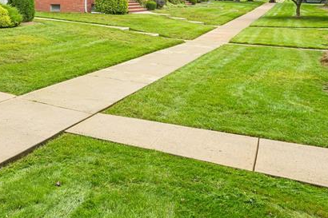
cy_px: -6
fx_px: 410
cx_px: -10
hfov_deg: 38.1
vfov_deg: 27.9
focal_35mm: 45
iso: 100
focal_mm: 18
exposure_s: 1/60
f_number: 8
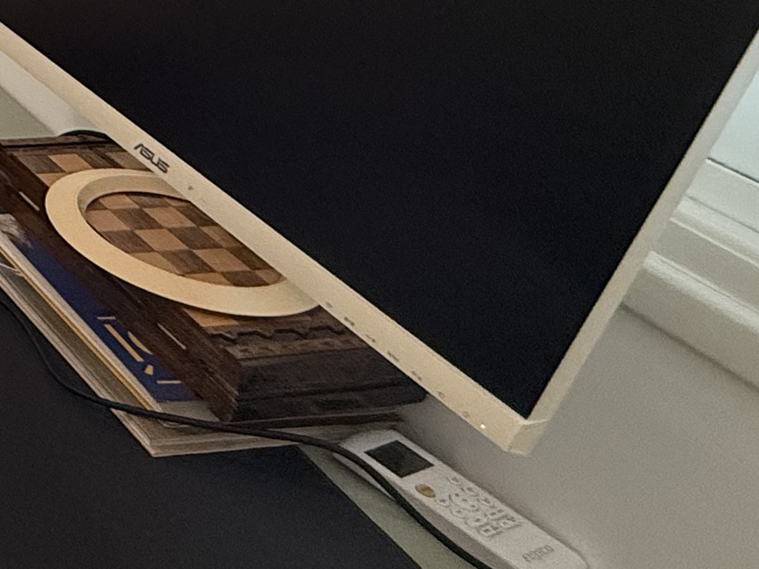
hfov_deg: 22.8
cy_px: -103
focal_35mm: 55
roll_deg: -0.9
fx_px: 1206
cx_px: -550
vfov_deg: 24.3
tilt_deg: -18.0
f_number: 2.2
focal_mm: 2.22
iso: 250
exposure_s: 1/100
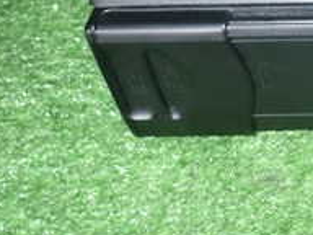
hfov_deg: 21.5
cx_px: 453
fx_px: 705
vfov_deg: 17.9
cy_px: -54
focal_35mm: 78
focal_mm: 4.5
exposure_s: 1/30
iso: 200
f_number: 5.6
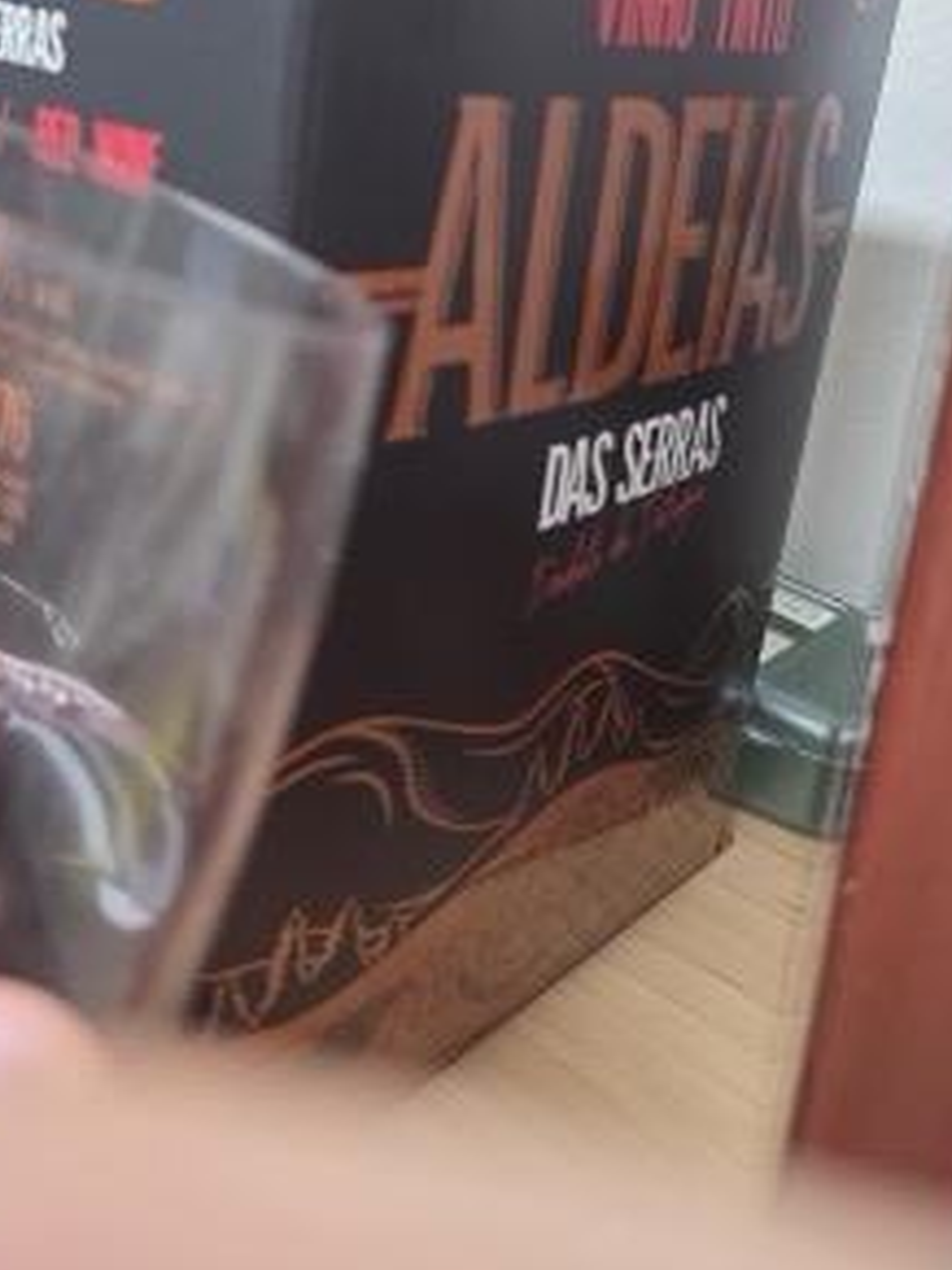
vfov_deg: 47.0
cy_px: 301
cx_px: 306
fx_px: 1394
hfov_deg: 37.2
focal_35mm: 38
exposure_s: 1/120
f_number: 1.7
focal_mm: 6.3
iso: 400
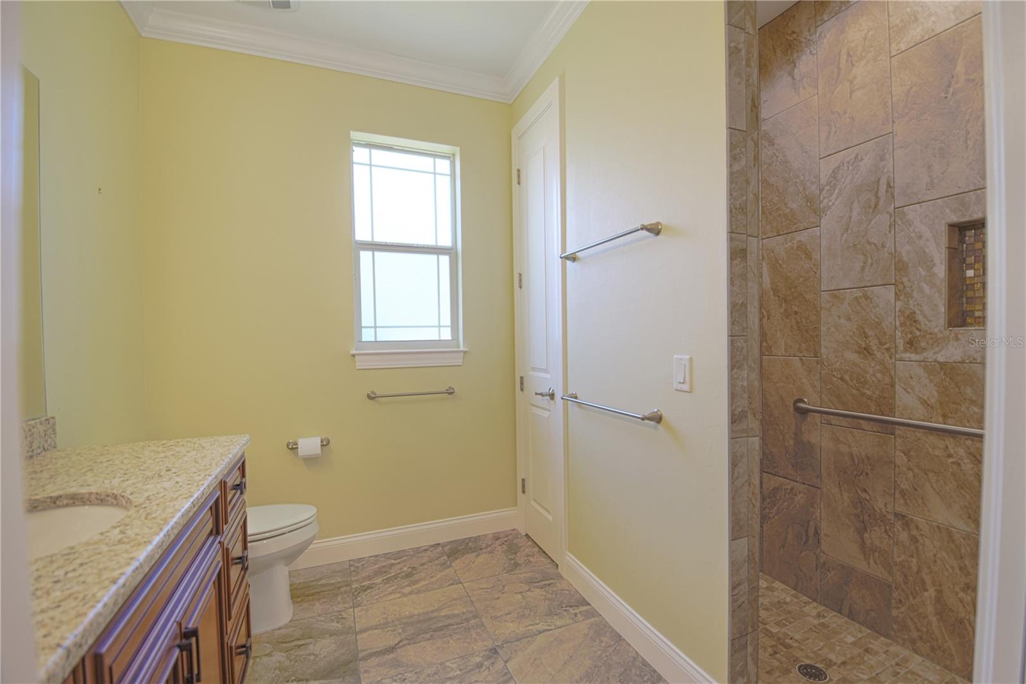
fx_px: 427
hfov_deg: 100.4
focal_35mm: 15
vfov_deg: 77.3
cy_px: 342
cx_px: 513
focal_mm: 10
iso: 125
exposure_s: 1/8
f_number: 3.5
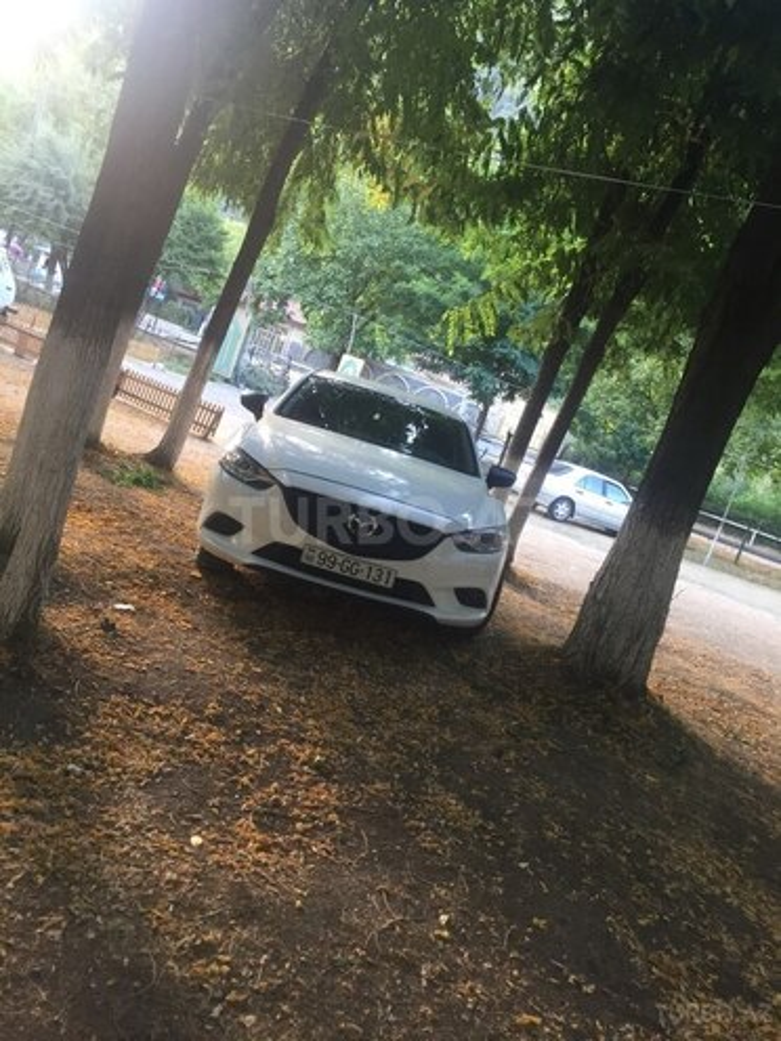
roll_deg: -22.0
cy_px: 520
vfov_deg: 61.7
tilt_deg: -6.3
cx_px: 390
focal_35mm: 29
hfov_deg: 48.2
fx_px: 872
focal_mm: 4.15
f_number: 2.2
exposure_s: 1/33
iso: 50
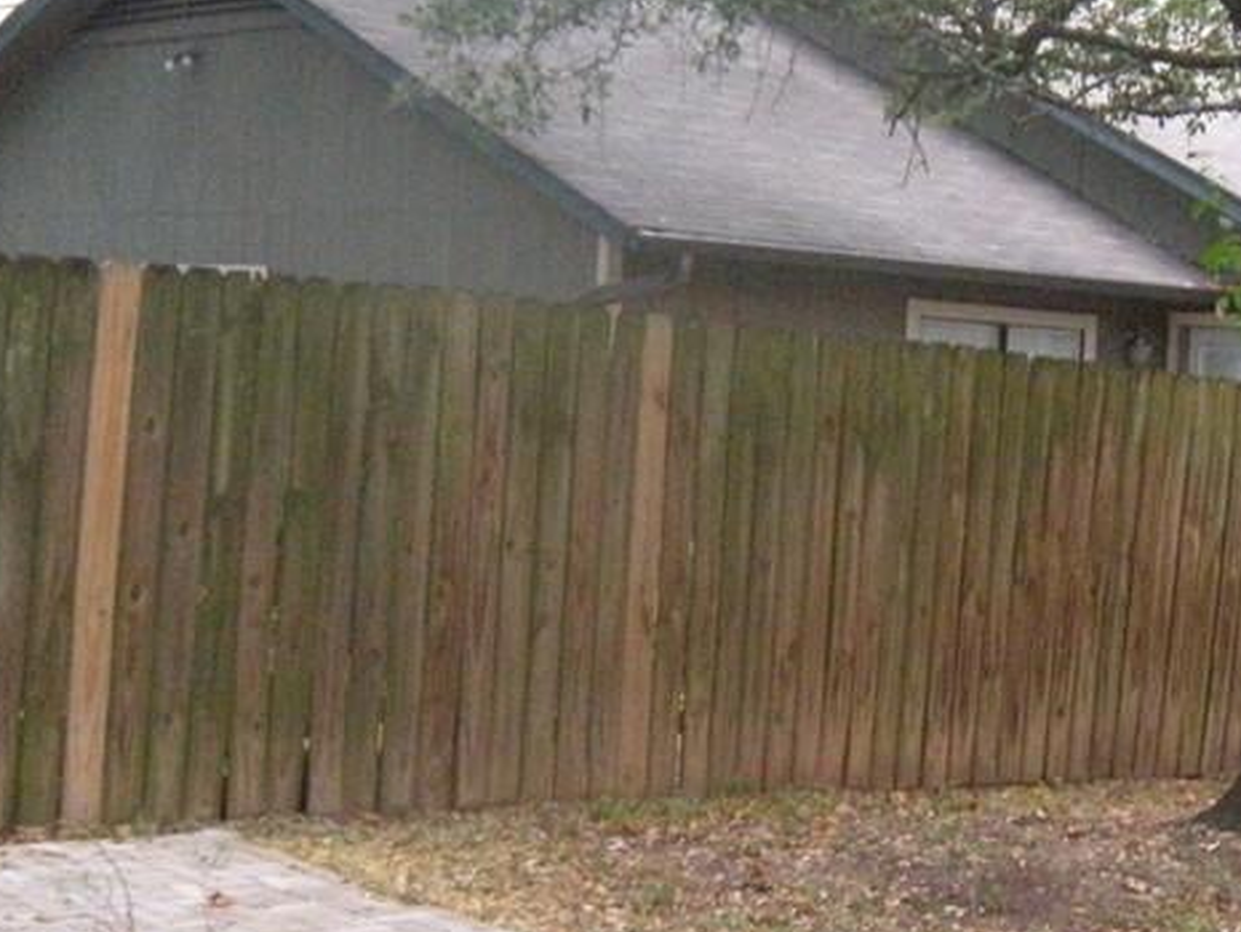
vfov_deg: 19.1
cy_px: 499
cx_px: 1198
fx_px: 2761
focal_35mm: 77
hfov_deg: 24.3
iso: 561
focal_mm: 5.9
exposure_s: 1/30
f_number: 3.8
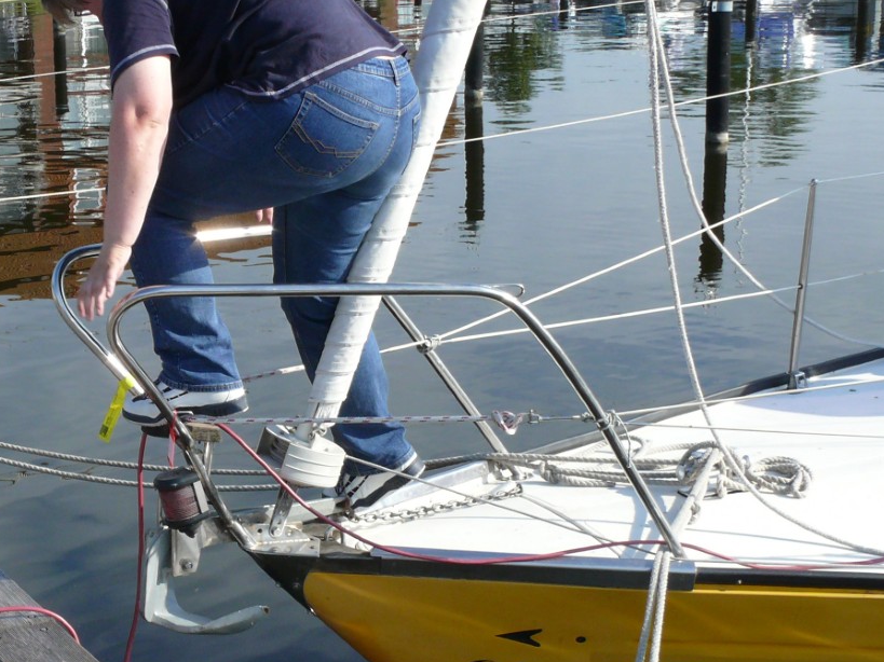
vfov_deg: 32.1
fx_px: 1149
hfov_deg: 42.0
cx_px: 377
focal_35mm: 45
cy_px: 292
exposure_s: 1/320
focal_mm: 7.7
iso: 100
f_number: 5.6
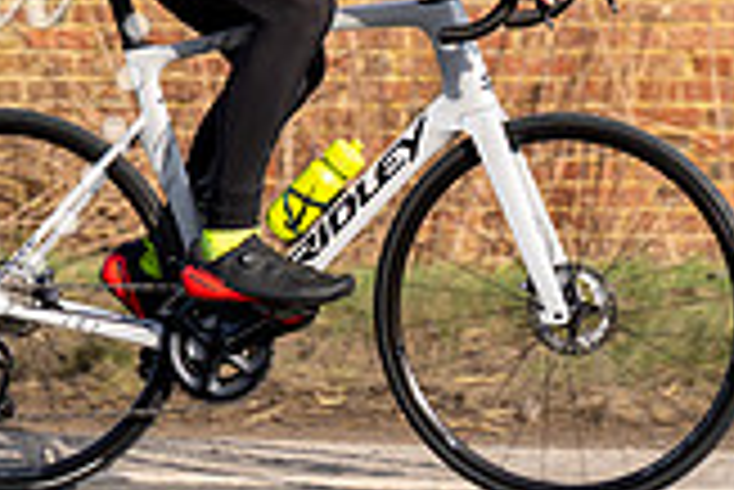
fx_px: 5081
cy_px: -249
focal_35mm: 249
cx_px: 428
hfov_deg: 8.3
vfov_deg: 5.5
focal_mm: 70
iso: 100
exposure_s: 1/800
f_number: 4
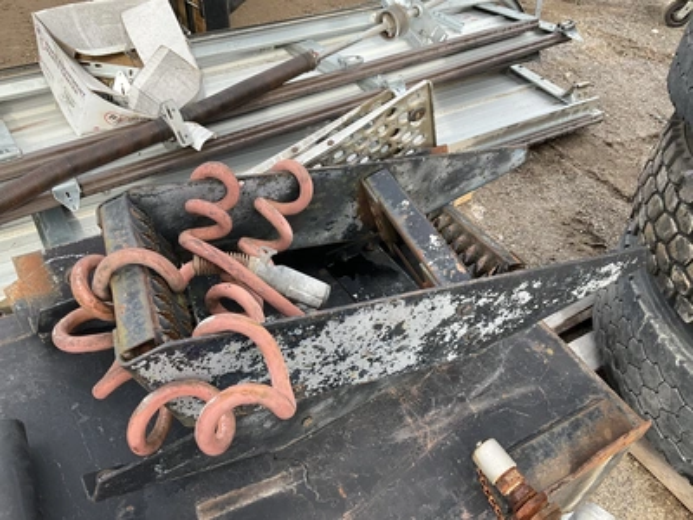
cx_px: 346
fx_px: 581
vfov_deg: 48.2
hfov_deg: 61.7
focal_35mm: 29
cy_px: 260
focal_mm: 3
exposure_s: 1/403
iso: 25
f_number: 1.8
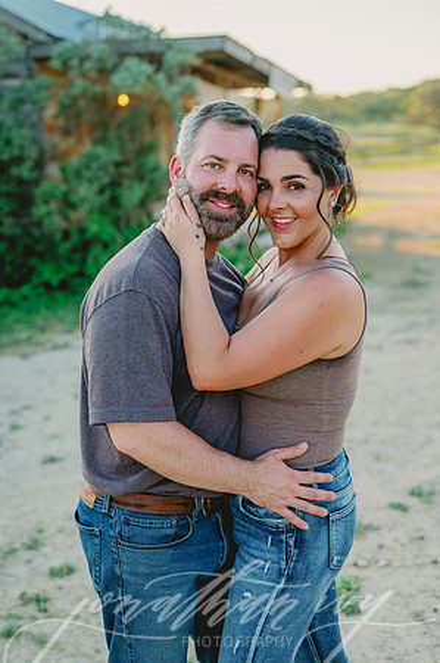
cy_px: 332
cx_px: 220
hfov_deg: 26.9
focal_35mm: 50
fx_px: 919
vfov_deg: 39.6
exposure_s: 1/640
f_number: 2.8
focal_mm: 50
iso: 80
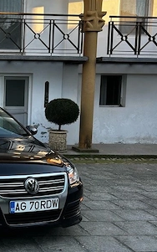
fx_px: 377
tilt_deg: -4.8
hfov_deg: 21.1
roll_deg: -0.8
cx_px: -53
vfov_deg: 36.9
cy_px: 122
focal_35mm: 55
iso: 40
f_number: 1.5
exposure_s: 1/197
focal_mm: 5.7
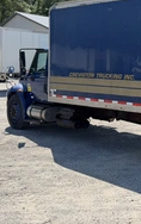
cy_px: 80
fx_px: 331
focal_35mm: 54
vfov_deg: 37.2
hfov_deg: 21.1
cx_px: 198
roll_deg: -2.2
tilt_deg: +0.6
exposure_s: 1/4167
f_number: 1.78
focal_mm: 6.76
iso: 100
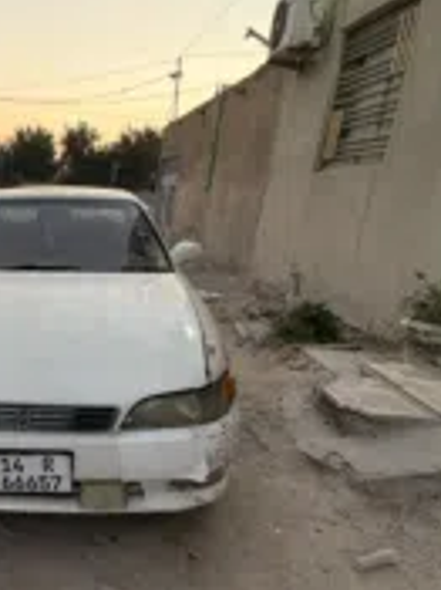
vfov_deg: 56.4
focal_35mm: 32
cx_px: 47
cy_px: 357
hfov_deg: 40.8
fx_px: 544
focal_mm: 2.22
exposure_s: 1/50
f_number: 2.2
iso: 250
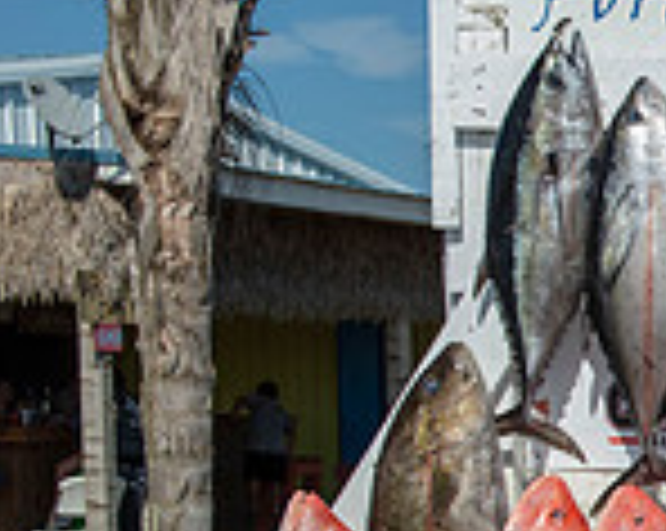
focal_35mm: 125
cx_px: 1179
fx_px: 2461
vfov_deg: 12.2
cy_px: 486
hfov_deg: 13.8
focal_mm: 34
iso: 50
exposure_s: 1/200
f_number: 9
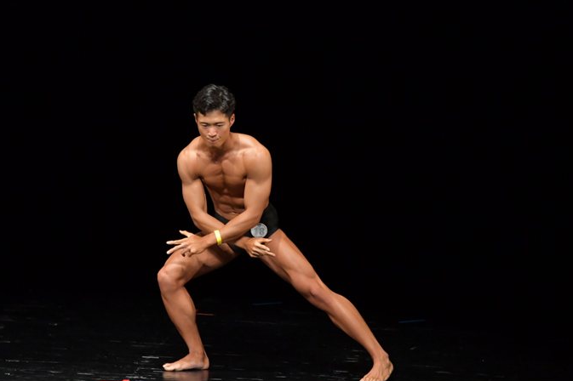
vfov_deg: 4.2
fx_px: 5218
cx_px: 272
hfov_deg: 6.3
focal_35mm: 328
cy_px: 189
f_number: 5.6
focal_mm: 190
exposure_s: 1/400
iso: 4000
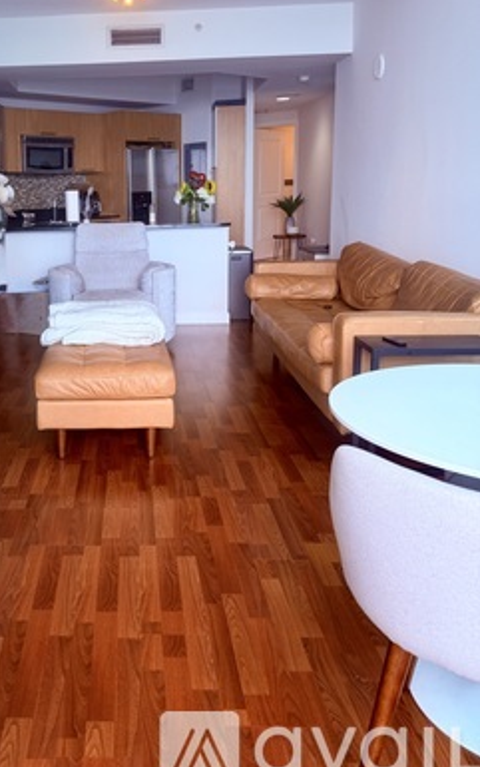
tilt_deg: -8.7
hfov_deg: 37.2
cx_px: 109
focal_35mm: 33
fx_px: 690
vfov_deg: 57.5
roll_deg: +1.6
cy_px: 293
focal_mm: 6.76
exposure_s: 1/121
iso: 64
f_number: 1.78
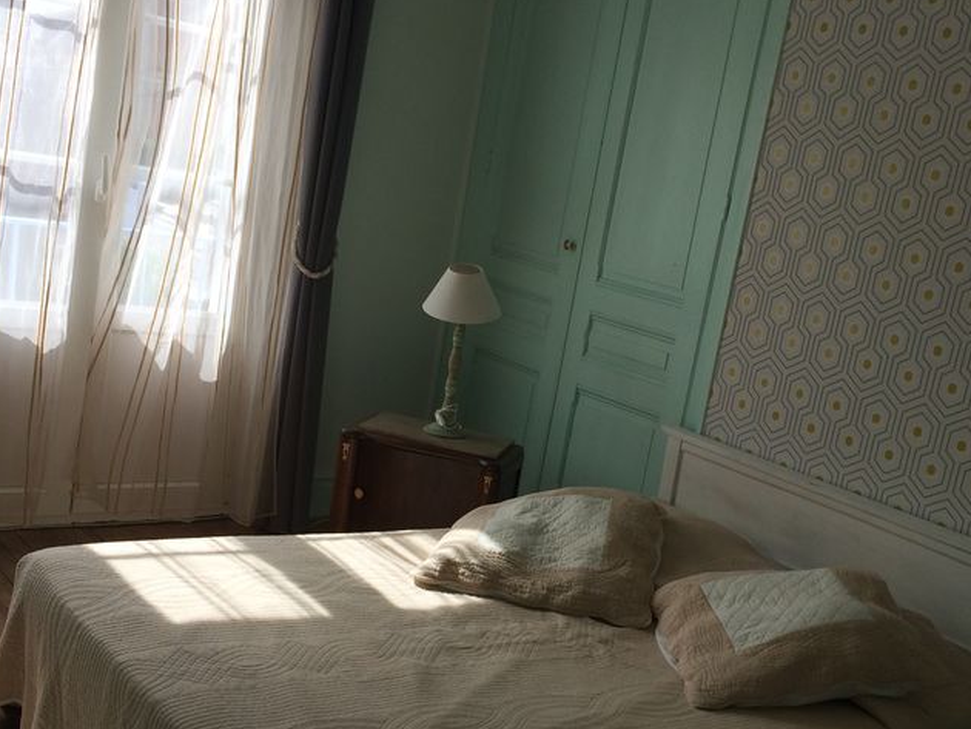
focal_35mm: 46
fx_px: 1291
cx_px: 533
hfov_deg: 41.2
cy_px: 445
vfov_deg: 31.4
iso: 32
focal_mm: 4.15
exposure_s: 1/774
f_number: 2.2
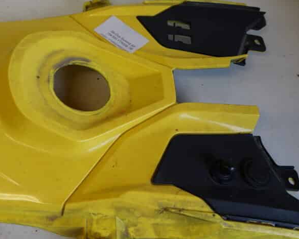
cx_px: 89
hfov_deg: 39.0
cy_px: 99
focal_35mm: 47
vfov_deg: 32.1
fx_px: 414
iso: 250
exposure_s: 1/60
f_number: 4
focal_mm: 19
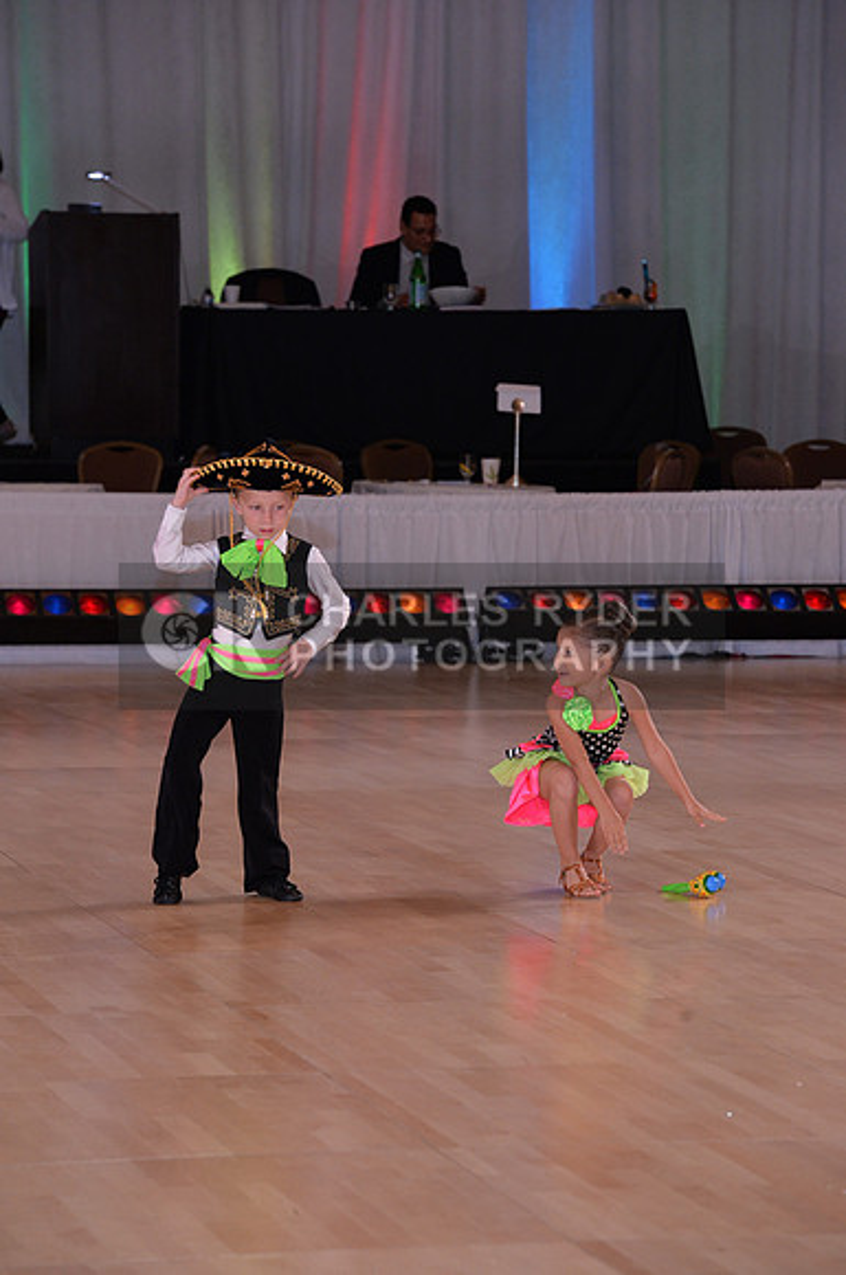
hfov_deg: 8.8
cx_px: 423
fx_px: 5480
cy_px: 638
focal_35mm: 155
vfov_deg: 13.3
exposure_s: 1/250
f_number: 6.3
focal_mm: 155
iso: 2000
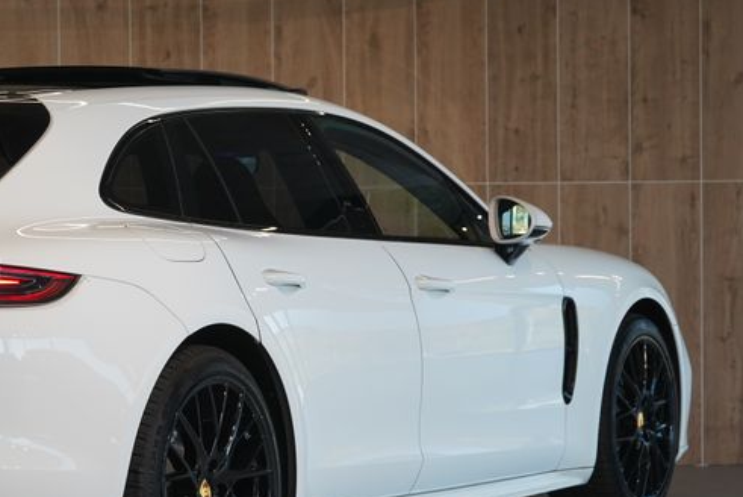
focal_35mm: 123
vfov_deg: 11.2
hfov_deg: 16.4
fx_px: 2540
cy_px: 308
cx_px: 70
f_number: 5
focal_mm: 59
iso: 1600
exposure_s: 1/160
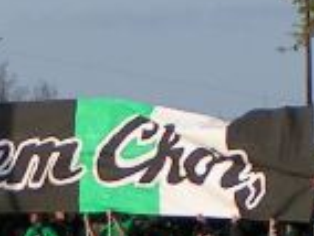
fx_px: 5515
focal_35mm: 607
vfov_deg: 2.5
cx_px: -433
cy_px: 364
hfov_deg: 3.2
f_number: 3.5
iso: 50
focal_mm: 16.6
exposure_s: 1/640
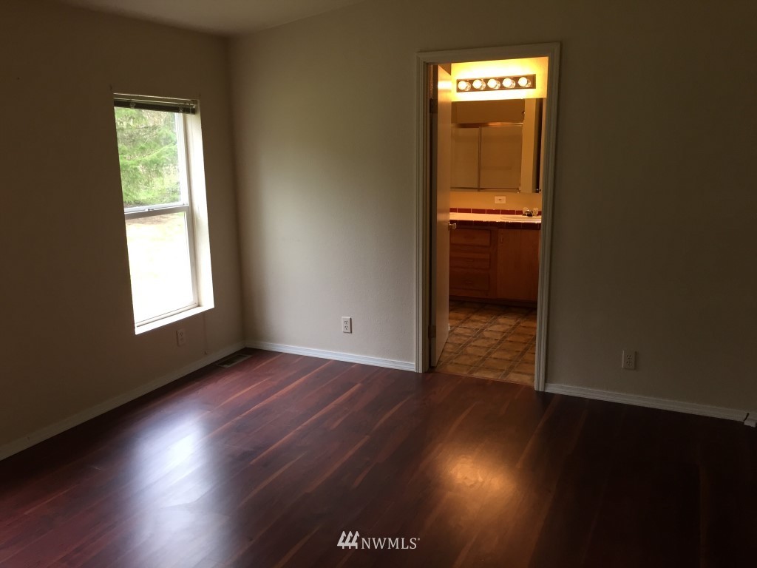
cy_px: 284
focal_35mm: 29
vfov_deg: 48.2
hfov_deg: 61.7
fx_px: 634
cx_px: 378
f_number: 2.2
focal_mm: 4.15
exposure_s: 1/30
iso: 64
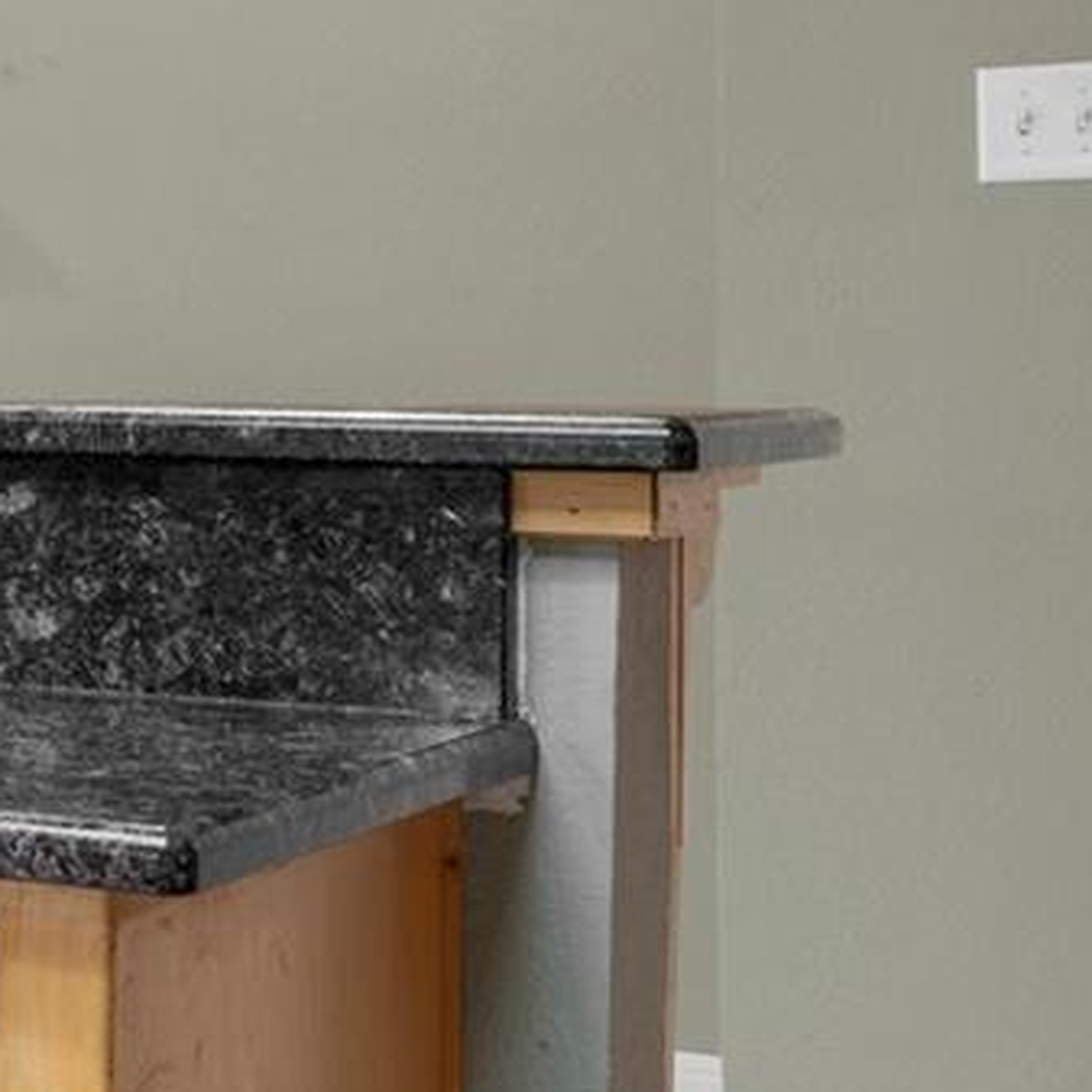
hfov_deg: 12.1
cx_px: -1883
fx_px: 3498
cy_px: 342
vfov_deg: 17.7
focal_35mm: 98
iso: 250
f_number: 9
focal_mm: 19
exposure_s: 1.6
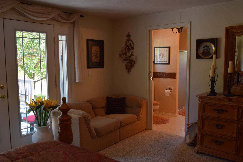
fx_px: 202
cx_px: 122
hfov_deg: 61.9
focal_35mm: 30
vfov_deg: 43.6
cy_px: 81
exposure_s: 1/80
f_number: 4.5
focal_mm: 20
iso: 400
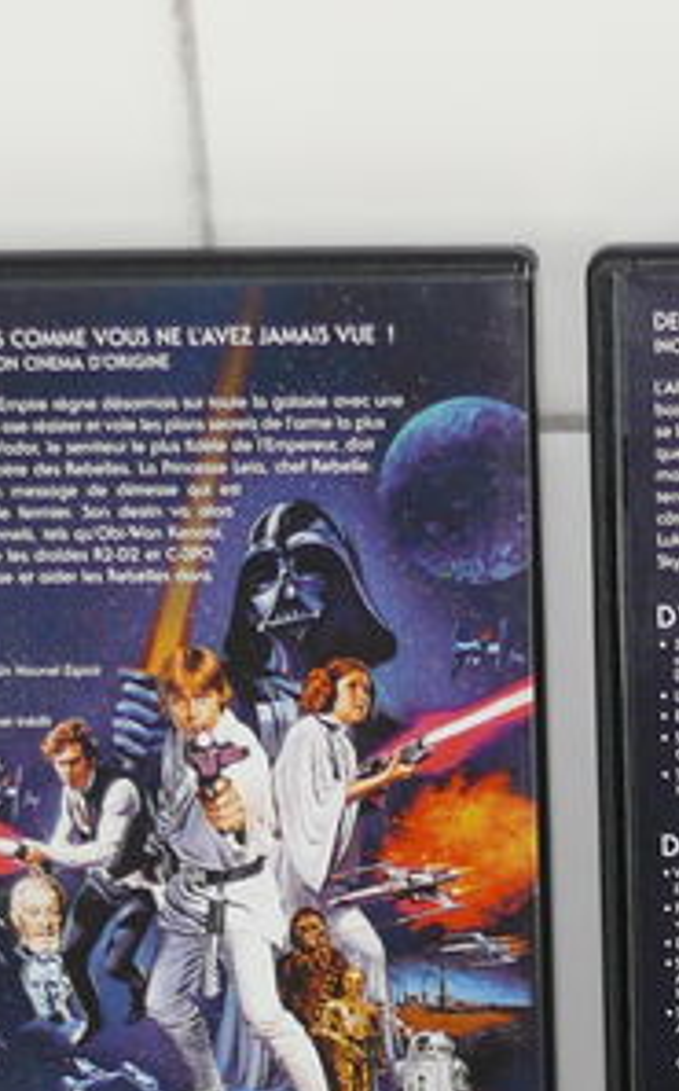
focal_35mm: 143
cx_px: 936
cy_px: 1076
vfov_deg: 14.4
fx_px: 4244
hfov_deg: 9.0
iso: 100
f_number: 2.8
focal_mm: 8.3
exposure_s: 1/30
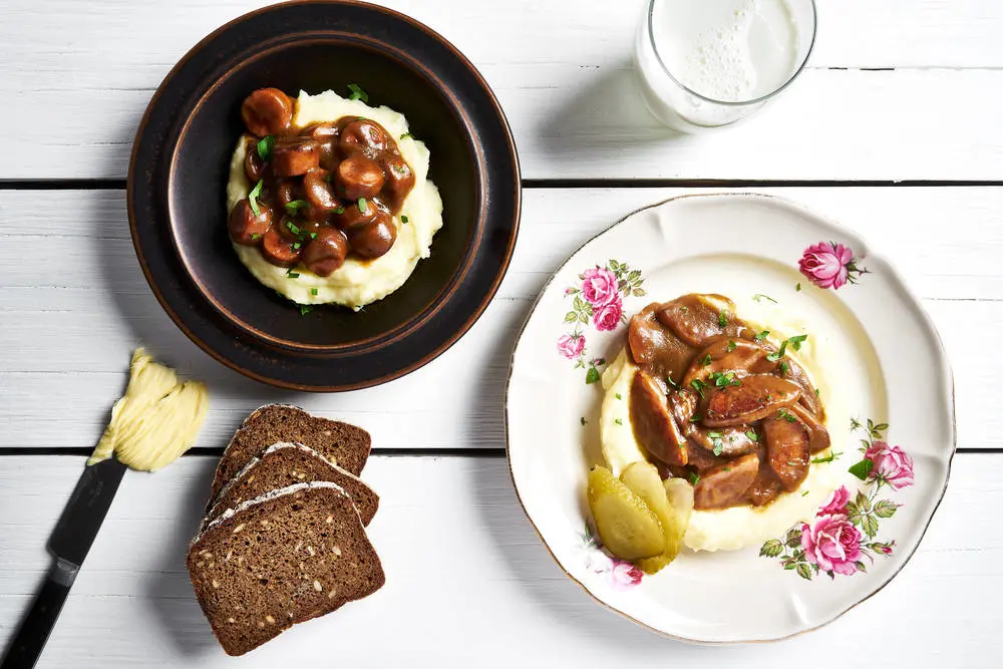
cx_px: 502
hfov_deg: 58.7
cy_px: 334
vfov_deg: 41.1
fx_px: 892
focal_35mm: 32
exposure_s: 1/125
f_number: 22
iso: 100
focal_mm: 32
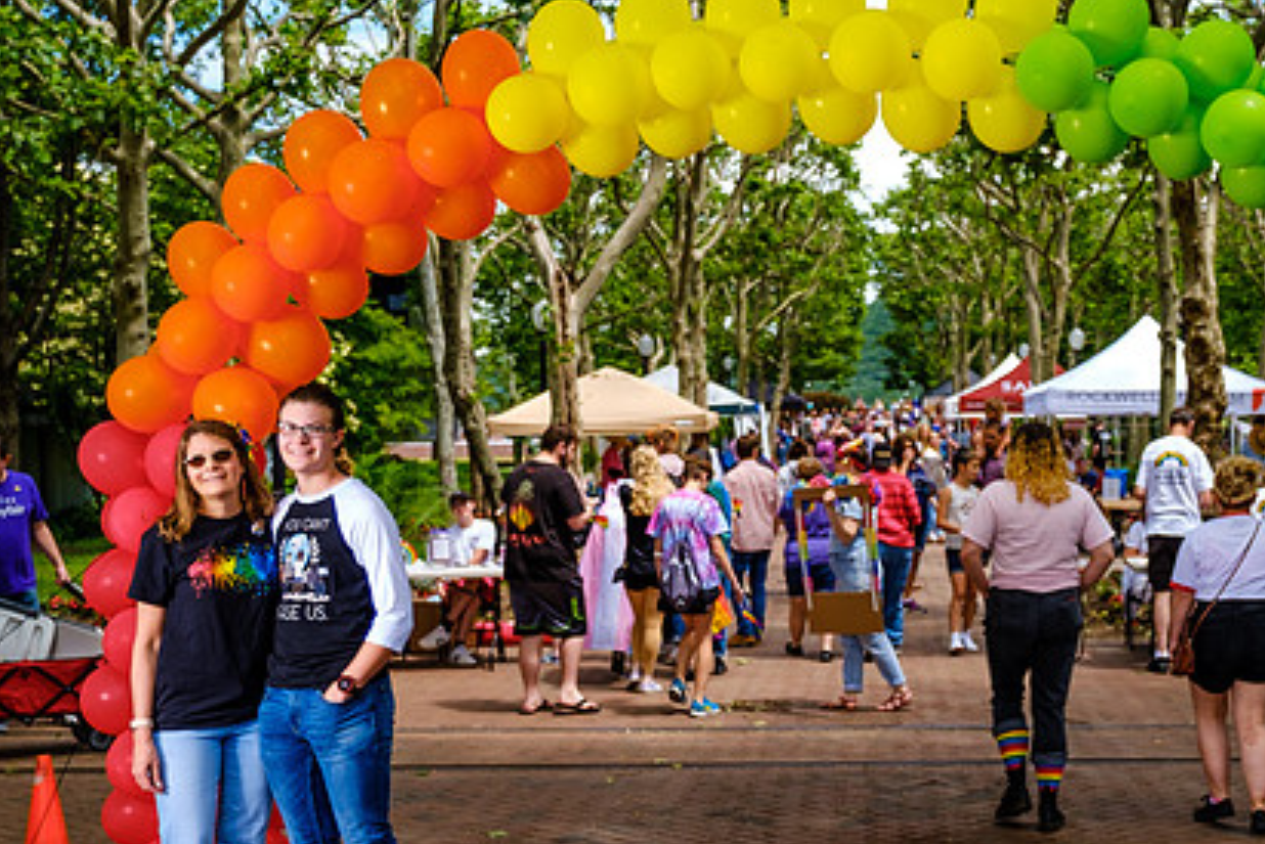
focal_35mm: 53
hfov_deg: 37.1
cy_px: 494
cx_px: 845
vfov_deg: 25.5
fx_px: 1863
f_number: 2.8
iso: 400
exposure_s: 1/1800
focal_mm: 22
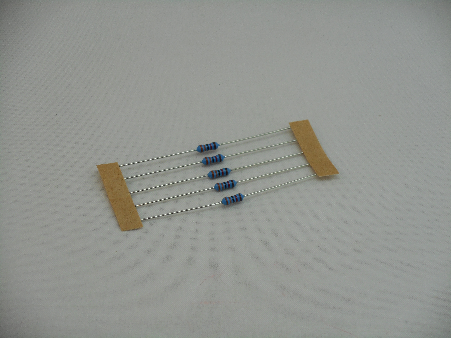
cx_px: 226
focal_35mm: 117
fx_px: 1524
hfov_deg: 16.8
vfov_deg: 12.7
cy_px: 169
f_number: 5.9
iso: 110
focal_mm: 20.9
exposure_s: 1/60
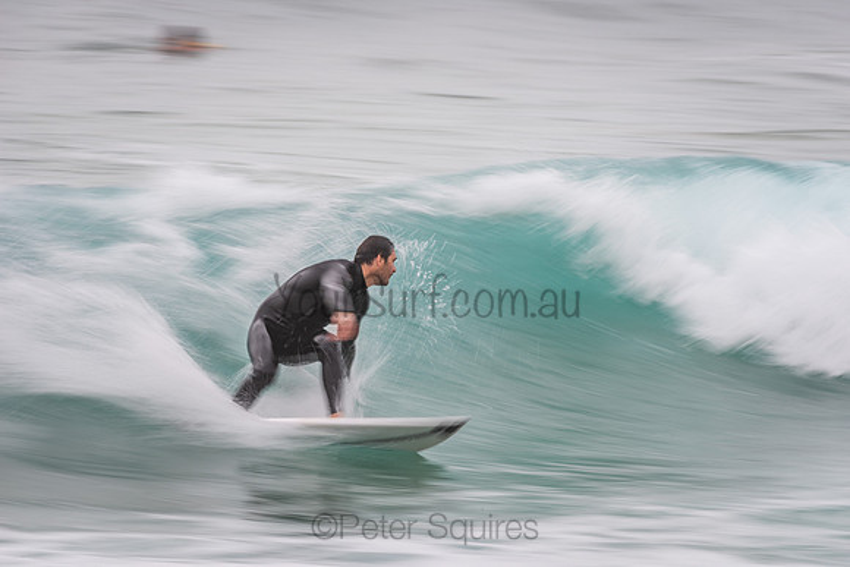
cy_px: 284
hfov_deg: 4.1
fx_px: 11808
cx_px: 425
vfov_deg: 2.8
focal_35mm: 500
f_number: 14
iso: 64
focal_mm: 500
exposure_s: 1/20
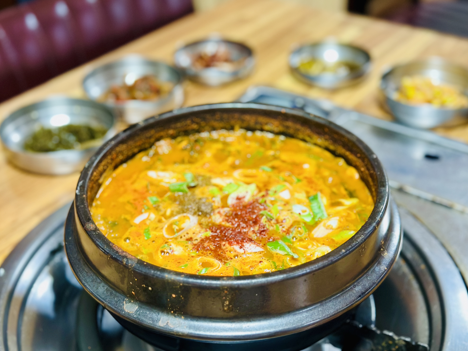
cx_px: 231
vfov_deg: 29.7
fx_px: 662
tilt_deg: -34.9
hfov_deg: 38.9
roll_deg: +1.2
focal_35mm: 49
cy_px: 175
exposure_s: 1/60
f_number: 1.78
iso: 320
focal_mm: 6.86
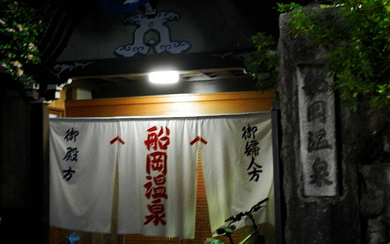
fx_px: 489
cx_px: 192
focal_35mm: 46
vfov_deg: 28.0
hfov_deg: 43.5
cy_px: 136
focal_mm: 7.2
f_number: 3.5
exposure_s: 1/2
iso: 800
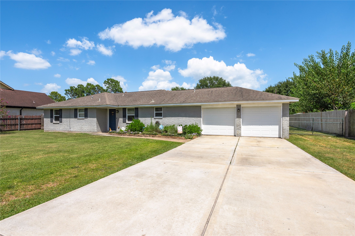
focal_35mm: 18
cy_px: 118
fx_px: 177
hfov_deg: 90.0
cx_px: 178
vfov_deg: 67.3
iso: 125
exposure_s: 1/320
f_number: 14
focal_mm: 18
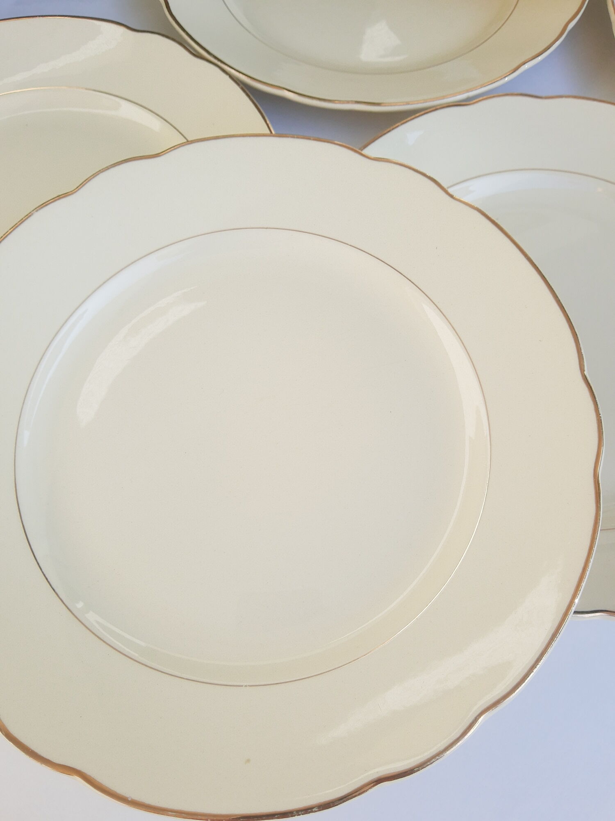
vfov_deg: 67.3
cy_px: 410
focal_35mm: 26
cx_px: 308
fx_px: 616
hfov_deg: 53.1
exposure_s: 1/496
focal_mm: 3.95
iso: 40
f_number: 1.8
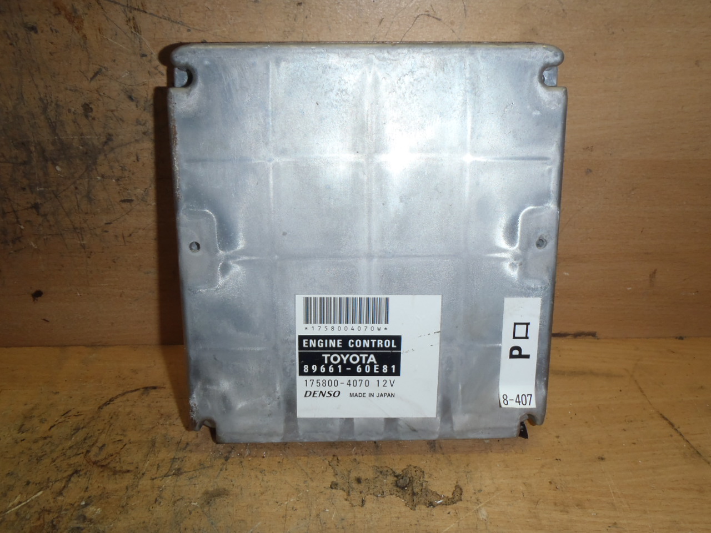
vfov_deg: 49.7
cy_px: 266
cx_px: 356
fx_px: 575
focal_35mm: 28
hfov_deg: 63.4
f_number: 3.9
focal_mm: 5
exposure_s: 1/30
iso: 100
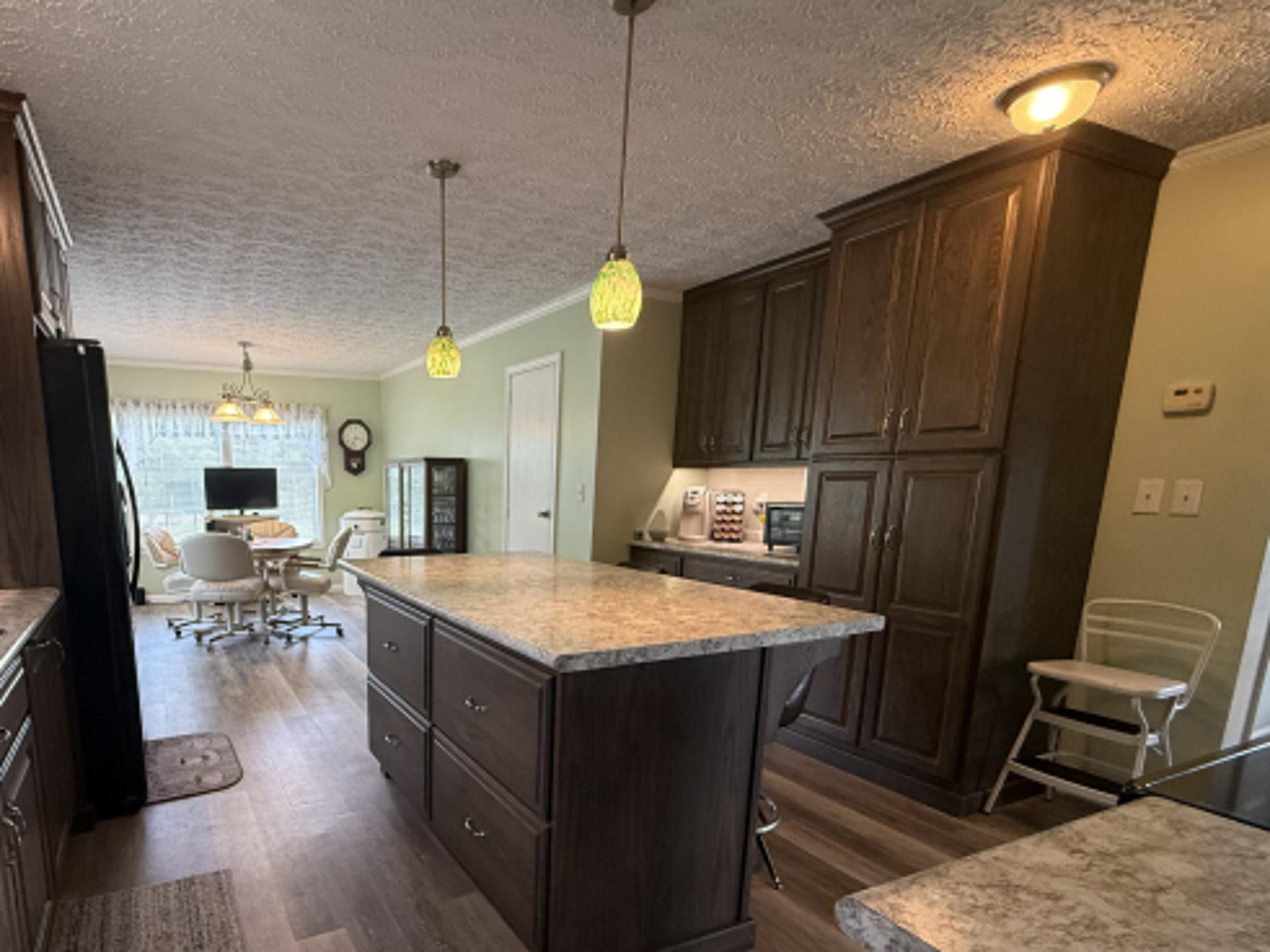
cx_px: 462
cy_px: 616
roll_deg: -0.8
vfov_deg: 67.2
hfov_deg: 82.8
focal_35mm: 19
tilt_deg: -10.3
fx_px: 697
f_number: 2.2
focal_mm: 2.22
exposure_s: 1/120
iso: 320
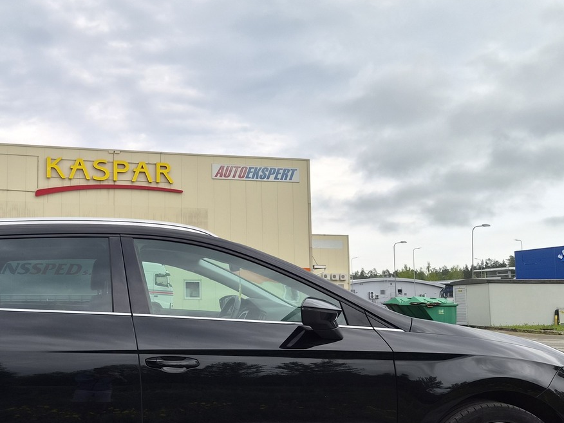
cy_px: 249
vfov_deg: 34.3
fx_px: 684
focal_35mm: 42
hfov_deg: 43.2
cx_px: 134
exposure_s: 1/1764
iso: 80
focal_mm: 5.4
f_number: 1.8
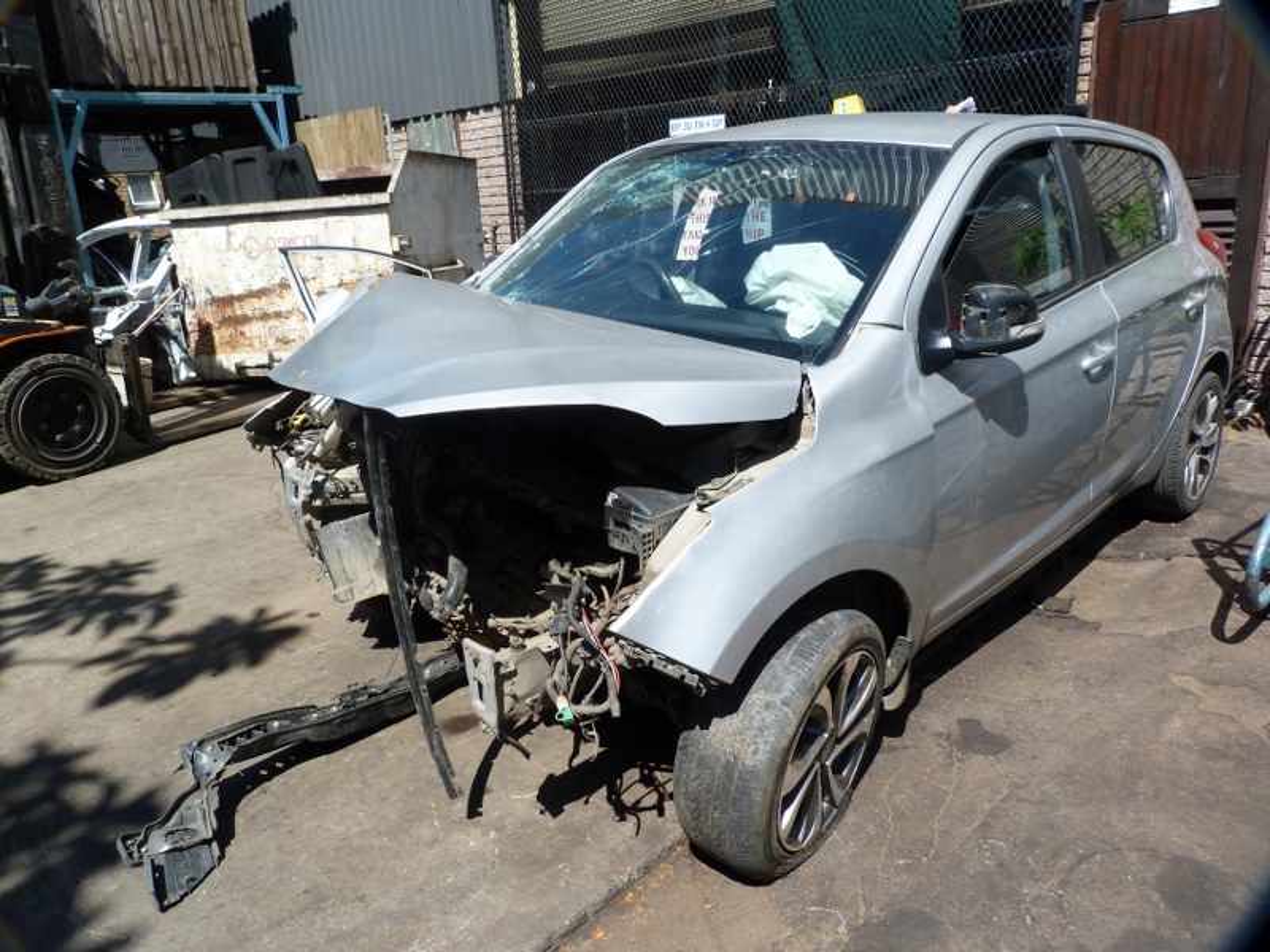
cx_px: 635
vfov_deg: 54.9
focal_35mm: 25
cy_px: 476
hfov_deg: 69.4
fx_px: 917
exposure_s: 1/250
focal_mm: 4.5
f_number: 5
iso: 80
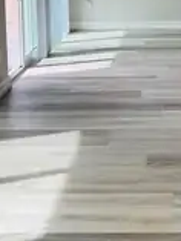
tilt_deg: -4.9
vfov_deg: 28.3
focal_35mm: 61
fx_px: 425
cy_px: -35
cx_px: 169
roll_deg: -0.7
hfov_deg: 23.3
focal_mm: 6.76
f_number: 1.78
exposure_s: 1/230
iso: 64
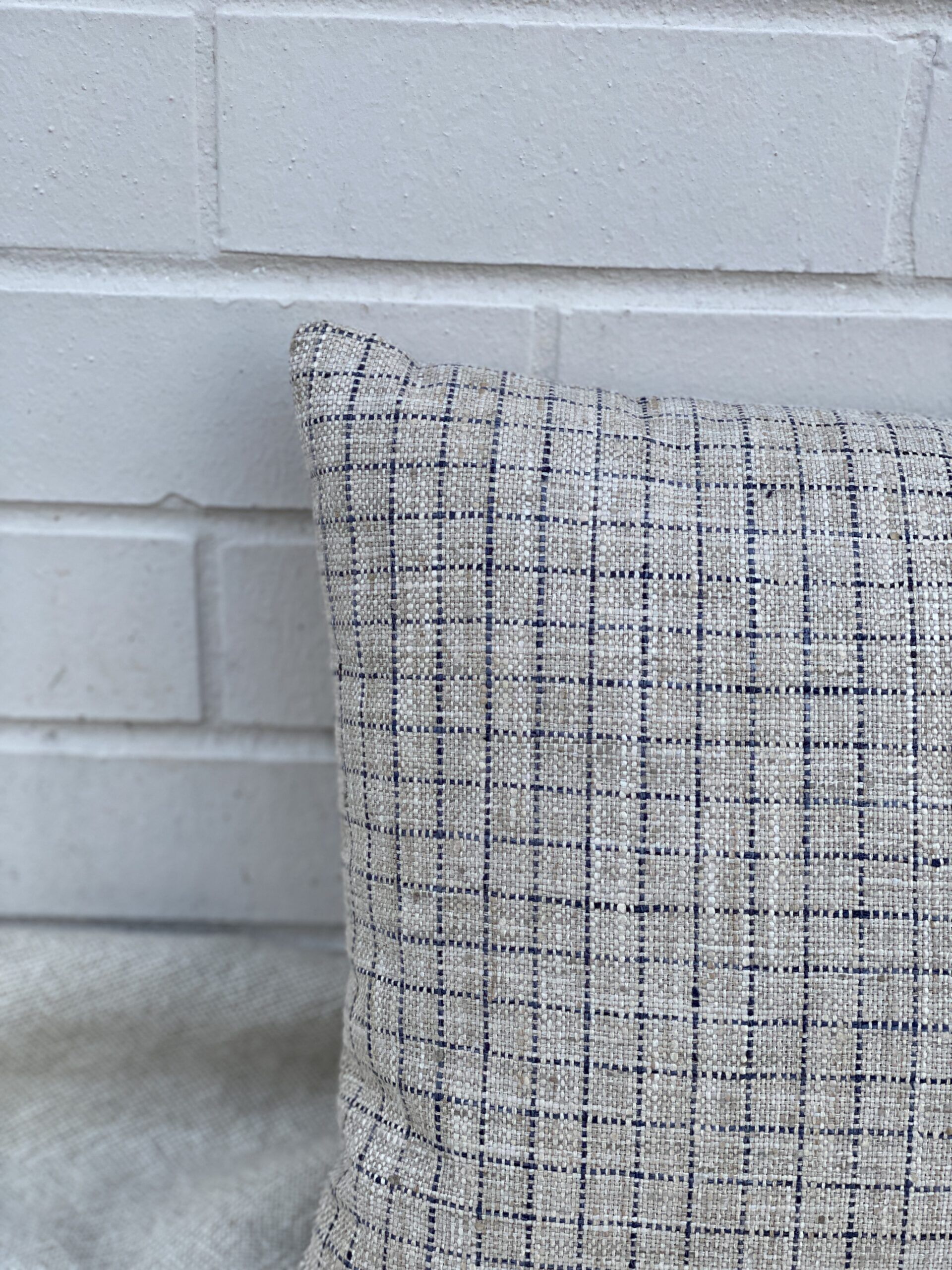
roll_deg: -2.0
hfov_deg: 28.0
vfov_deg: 36.8
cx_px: 476
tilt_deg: -25.6
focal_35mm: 52
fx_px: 1907
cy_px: 635
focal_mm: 6
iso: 100
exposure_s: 1/122
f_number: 2
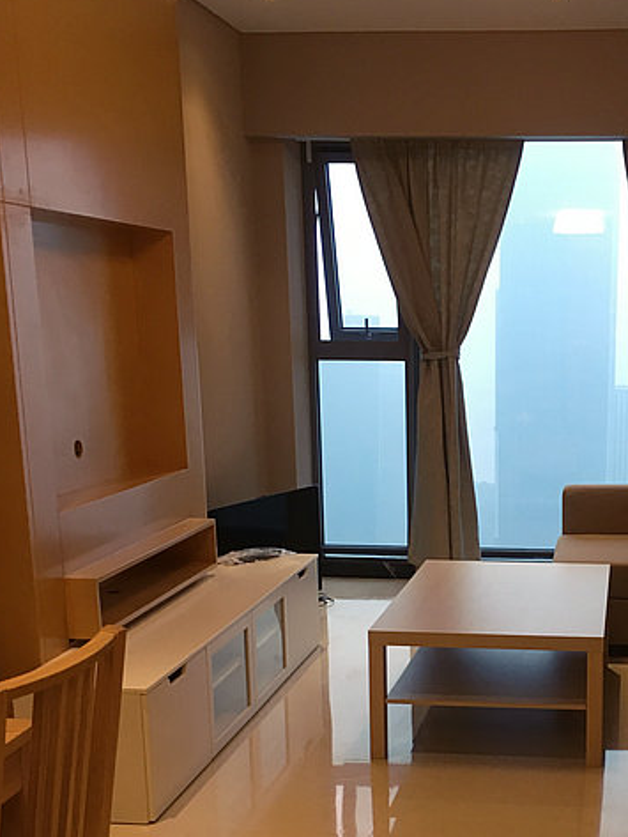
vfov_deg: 38.1
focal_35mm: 49
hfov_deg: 28.9
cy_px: 610
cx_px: 522
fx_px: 1185
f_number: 2.2
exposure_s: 1/33
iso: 80
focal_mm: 4.15
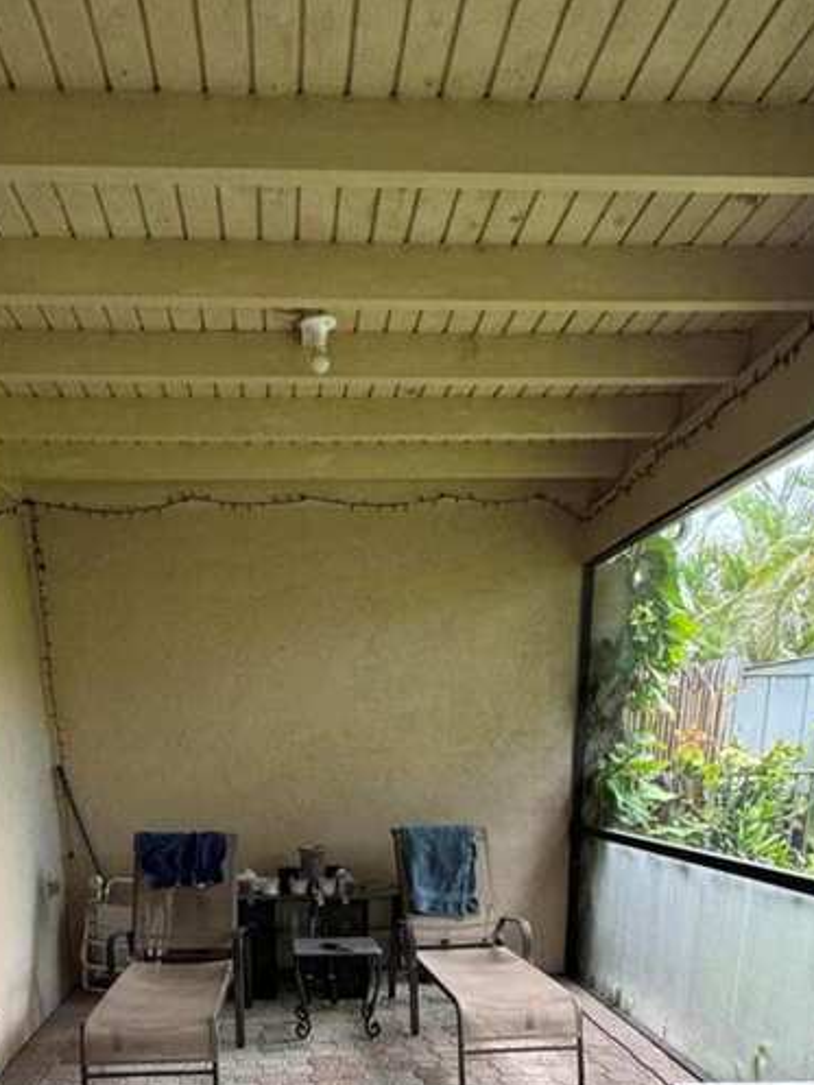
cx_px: 354
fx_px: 940
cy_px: 1089
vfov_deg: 48.9
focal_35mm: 30
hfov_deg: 46.7
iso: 160
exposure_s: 1/99
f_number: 2.2
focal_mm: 2.22
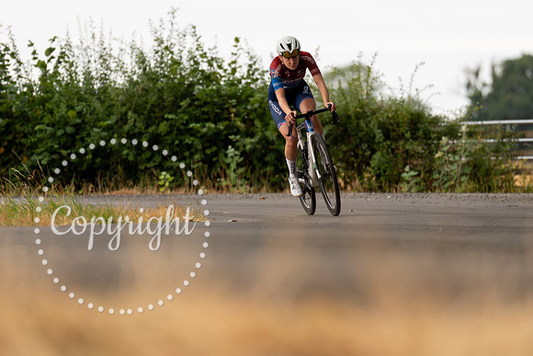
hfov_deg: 6.4
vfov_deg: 4.2
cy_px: 138
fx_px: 4792
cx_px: 284
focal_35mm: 324
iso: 400
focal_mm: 200
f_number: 2.8
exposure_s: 1/1000
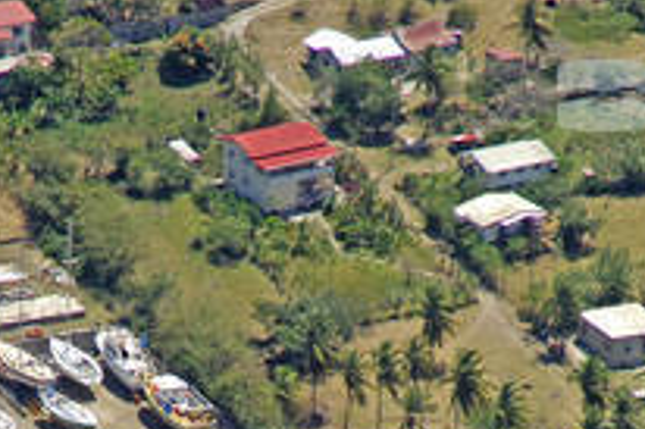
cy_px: 623
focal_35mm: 526
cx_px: 250
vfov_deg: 2.6
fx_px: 9416
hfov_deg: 3.9
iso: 400
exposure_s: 1/1250
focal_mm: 120
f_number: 6.7
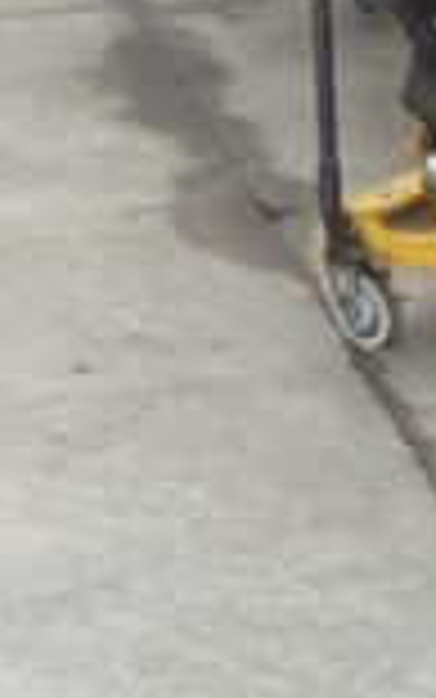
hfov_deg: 5.4
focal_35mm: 203
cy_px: 1274
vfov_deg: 9.8
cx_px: 1937
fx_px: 3856
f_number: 1.8
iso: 16
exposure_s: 1/574
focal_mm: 3
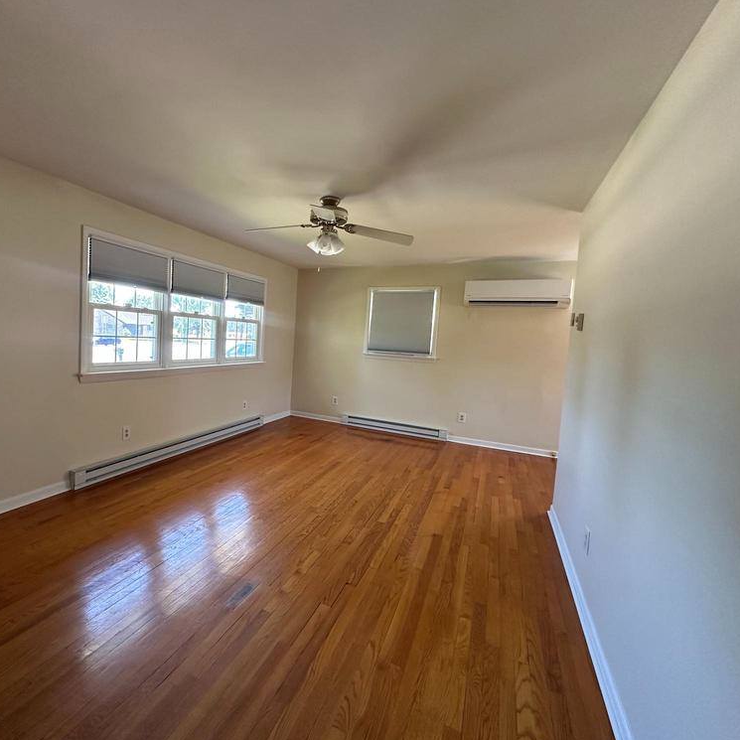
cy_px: 363
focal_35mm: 17
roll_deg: -3.2
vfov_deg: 84.0
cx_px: 274
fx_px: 411
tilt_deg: -3.7
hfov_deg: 82.3
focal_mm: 2.22
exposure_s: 1/99
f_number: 2.2
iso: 250
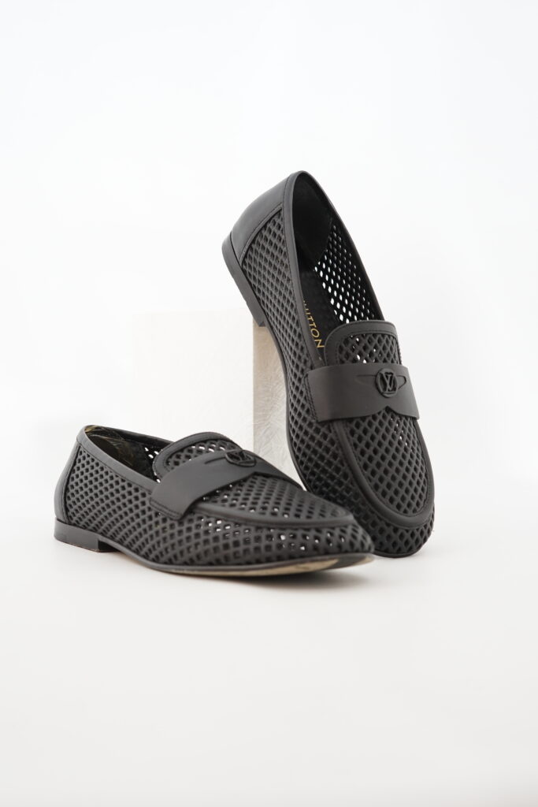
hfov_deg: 27.0
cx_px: 269
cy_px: 404
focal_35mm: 50
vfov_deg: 39.6
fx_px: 1120
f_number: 6.3
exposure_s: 1/13
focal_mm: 50
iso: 640
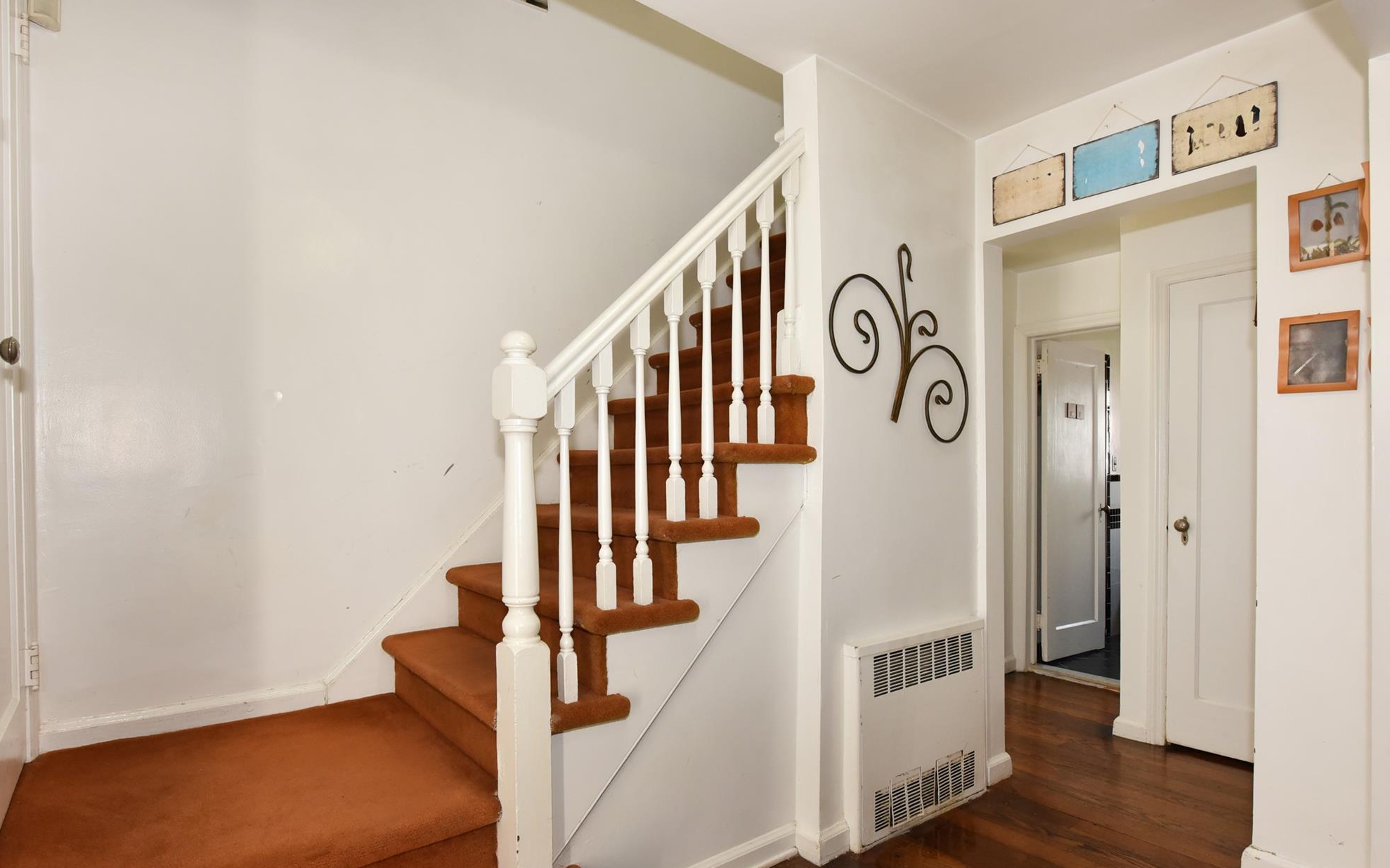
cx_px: 677
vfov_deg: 62.1
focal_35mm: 19
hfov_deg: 88.0
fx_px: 720
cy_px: 465
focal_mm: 18
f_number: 8
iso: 1600
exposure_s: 1/80
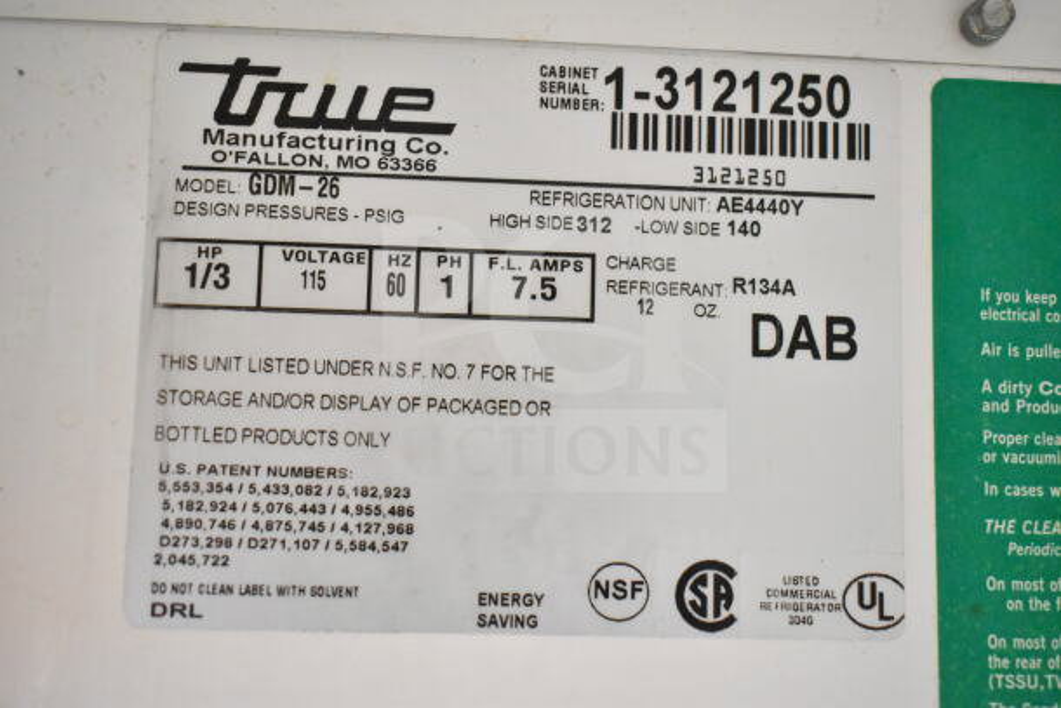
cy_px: 354
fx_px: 1371
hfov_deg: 42.3
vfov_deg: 29.0
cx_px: 530
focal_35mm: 46
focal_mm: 31
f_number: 4.2
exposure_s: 1/50
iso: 10000
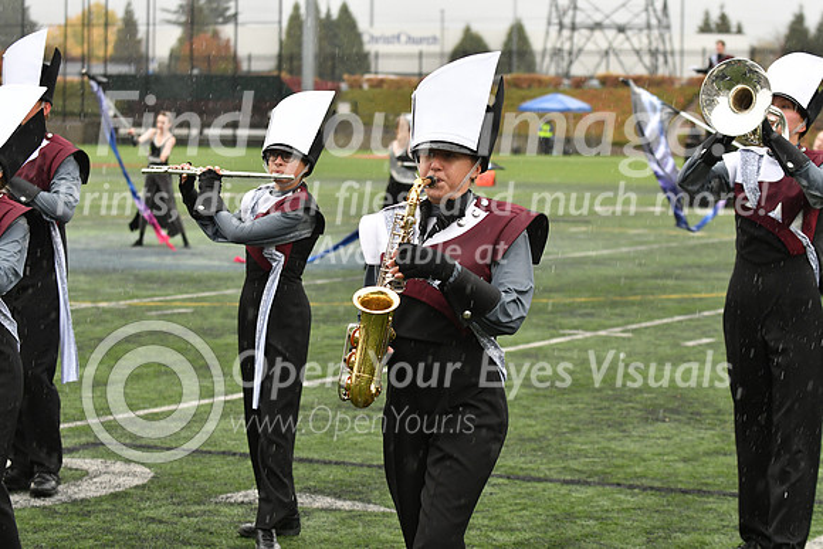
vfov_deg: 13.0
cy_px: 274
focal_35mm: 105
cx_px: 412
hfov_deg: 19.5
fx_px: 2401
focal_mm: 70
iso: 800
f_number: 4
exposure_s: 1/500
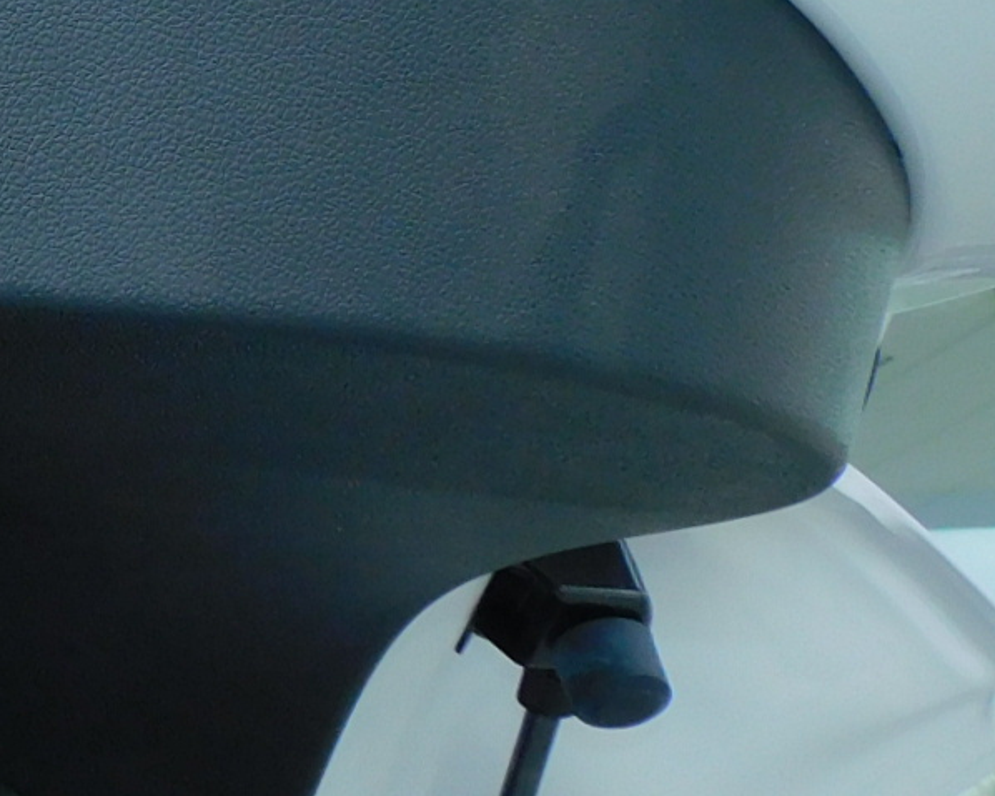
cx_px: -719
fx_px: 2620
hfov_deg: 17.8
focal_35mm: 89
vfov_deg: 16.9
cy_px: 17
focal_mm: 4.3
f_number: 3.3
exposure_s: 1/200
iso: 125
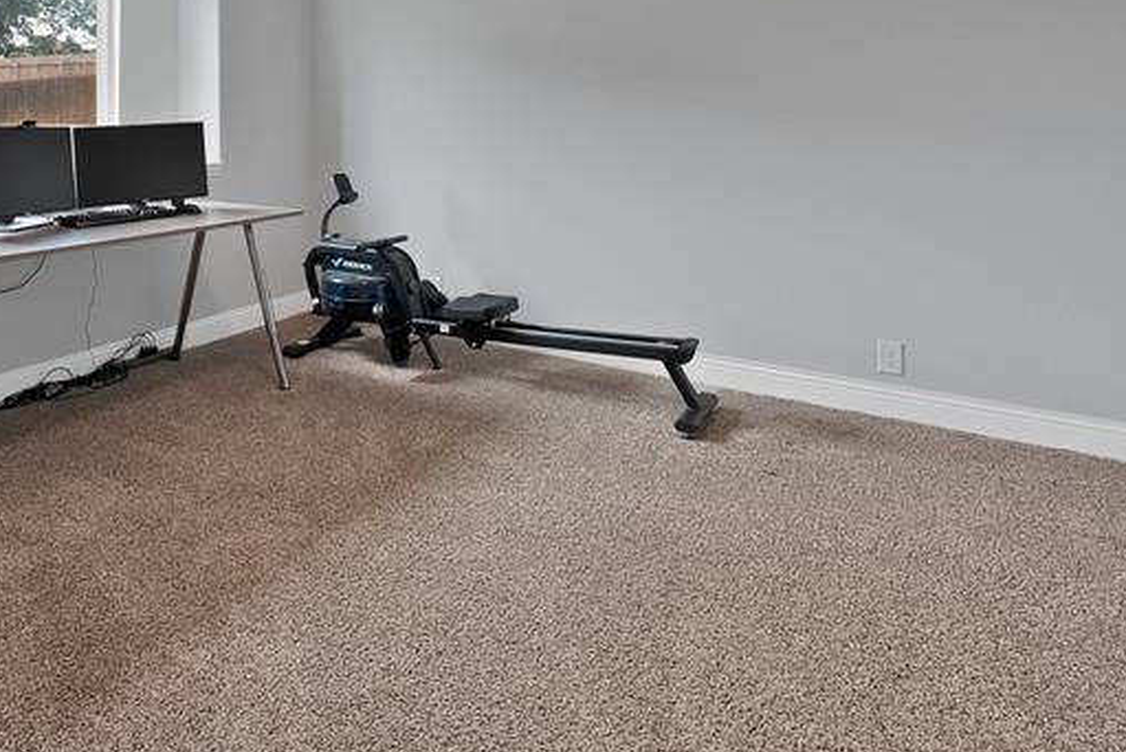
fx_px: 751
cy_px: 123
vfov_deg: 49.3
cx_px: 372
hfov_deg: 71.5
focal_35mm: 24
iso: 640
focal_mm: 12
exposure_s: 1/8
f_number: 9
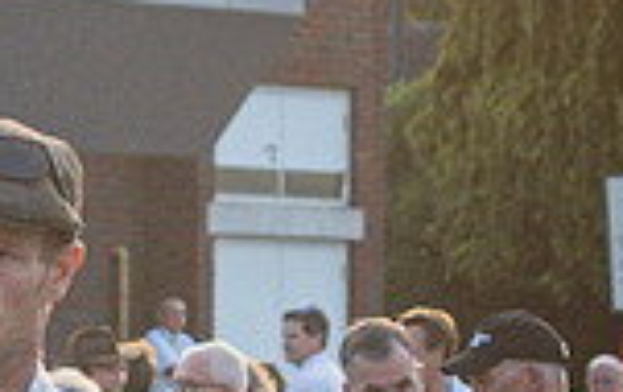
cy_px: 346
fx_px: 7110
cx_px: -79
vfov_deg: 3.2
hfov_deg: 5.0
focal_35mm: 418
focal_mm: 50
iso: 640
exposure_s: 1/3200
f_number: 3.5
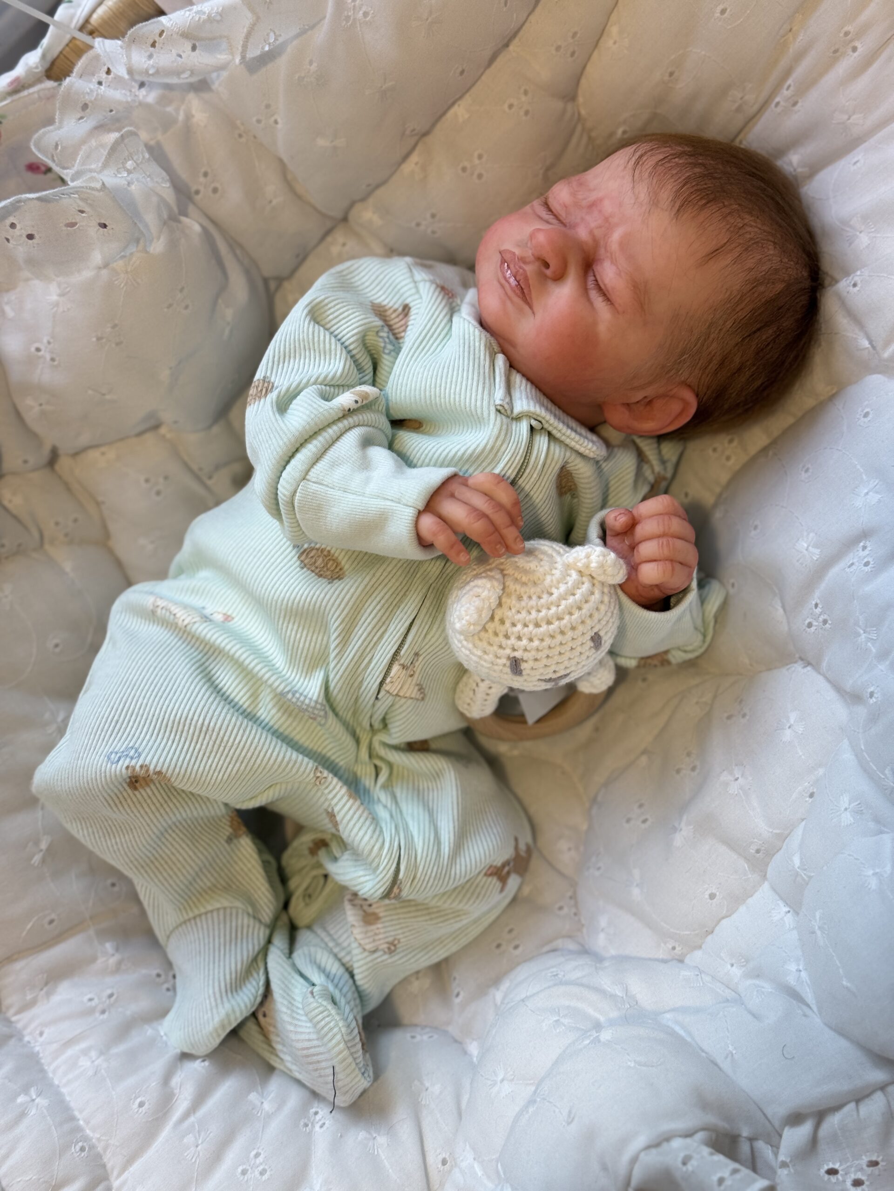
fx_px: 1653
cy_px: 596
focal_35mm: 48
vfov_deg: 39.7
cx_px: 447
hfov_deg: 30.3
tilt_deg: -75.1
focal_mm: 6.76
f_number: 1.78
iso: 50
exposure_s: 1/60
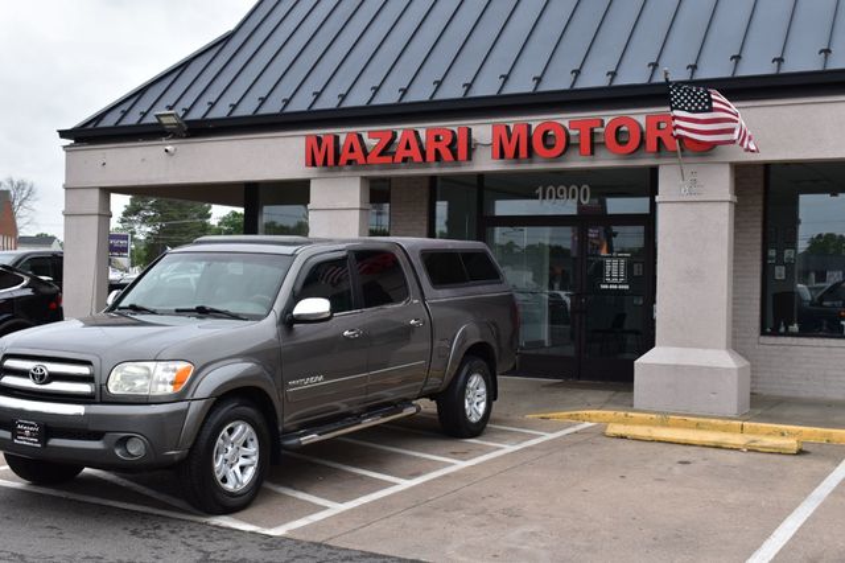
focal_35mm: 45
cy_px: 282
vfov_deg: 29.8
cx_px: 422
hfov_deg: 43.6
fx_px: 1056
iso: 400
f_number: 10
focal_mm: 30
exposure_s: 1/250
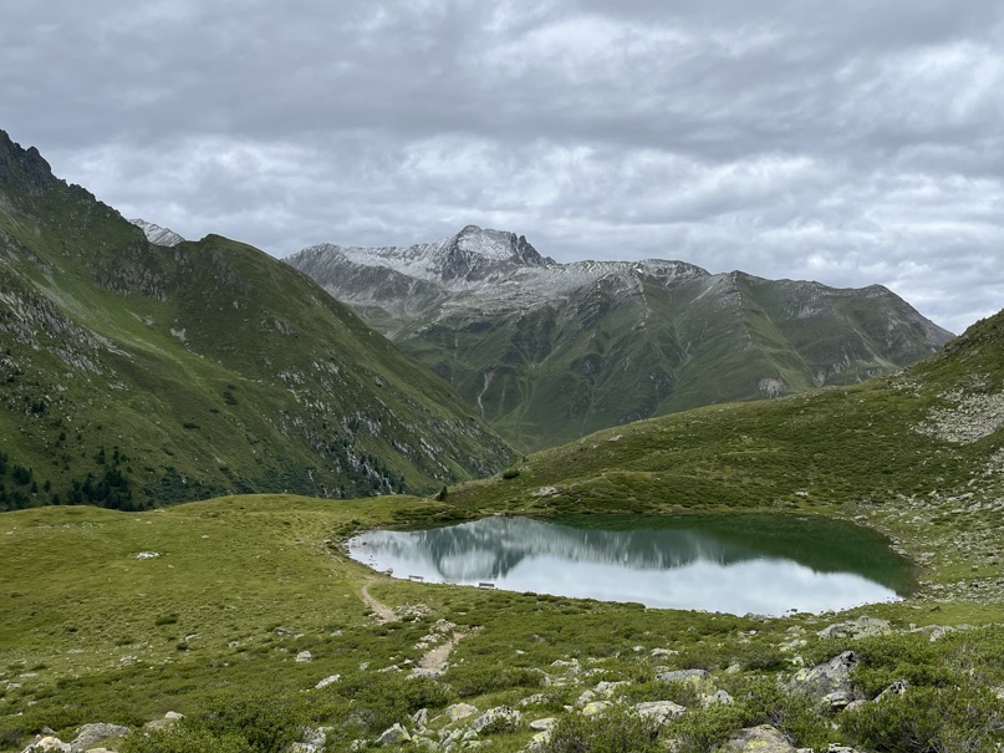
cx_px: 618
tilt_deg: +1.5
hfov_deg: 54.8
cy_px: 365
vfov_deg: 42.9
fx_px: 957
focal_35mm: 33
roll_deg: -2.1
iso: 50
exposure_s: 1/3049
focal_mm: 5.1
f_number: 1.6
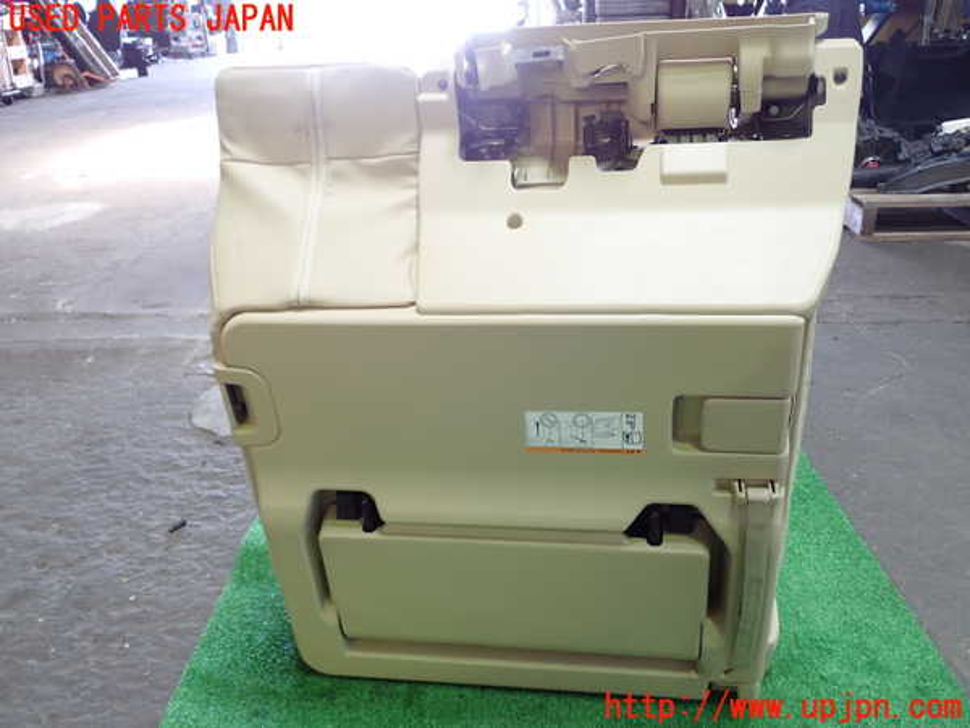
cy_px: 364
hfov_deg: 56.8
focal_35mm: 32
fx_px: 897
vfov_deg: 44.2
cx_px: 485
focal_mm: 5.79
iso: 200
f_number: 2.4
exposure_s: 1/30
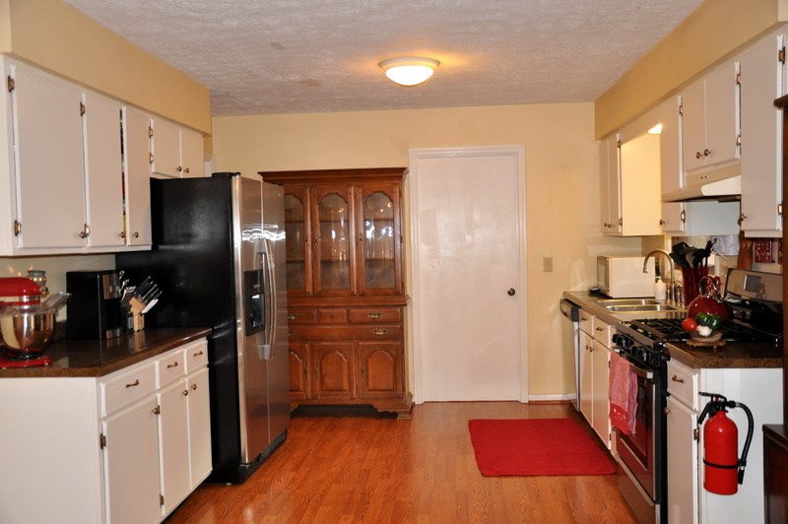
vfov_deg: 39.9
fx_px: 722
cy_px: 262
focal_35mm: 33
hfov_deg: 57.3
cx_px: 394
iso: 800
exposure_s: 1/60
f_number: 3.8
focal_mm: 22
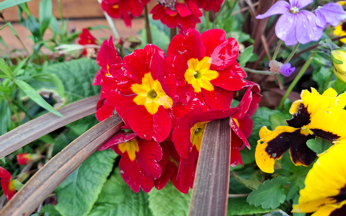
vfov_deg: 49.1
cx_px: 174
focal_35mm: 25
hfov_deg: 72.6
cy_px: 91
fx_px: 236
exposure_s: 1/120
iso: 50
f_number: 1.8
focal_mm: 5.54
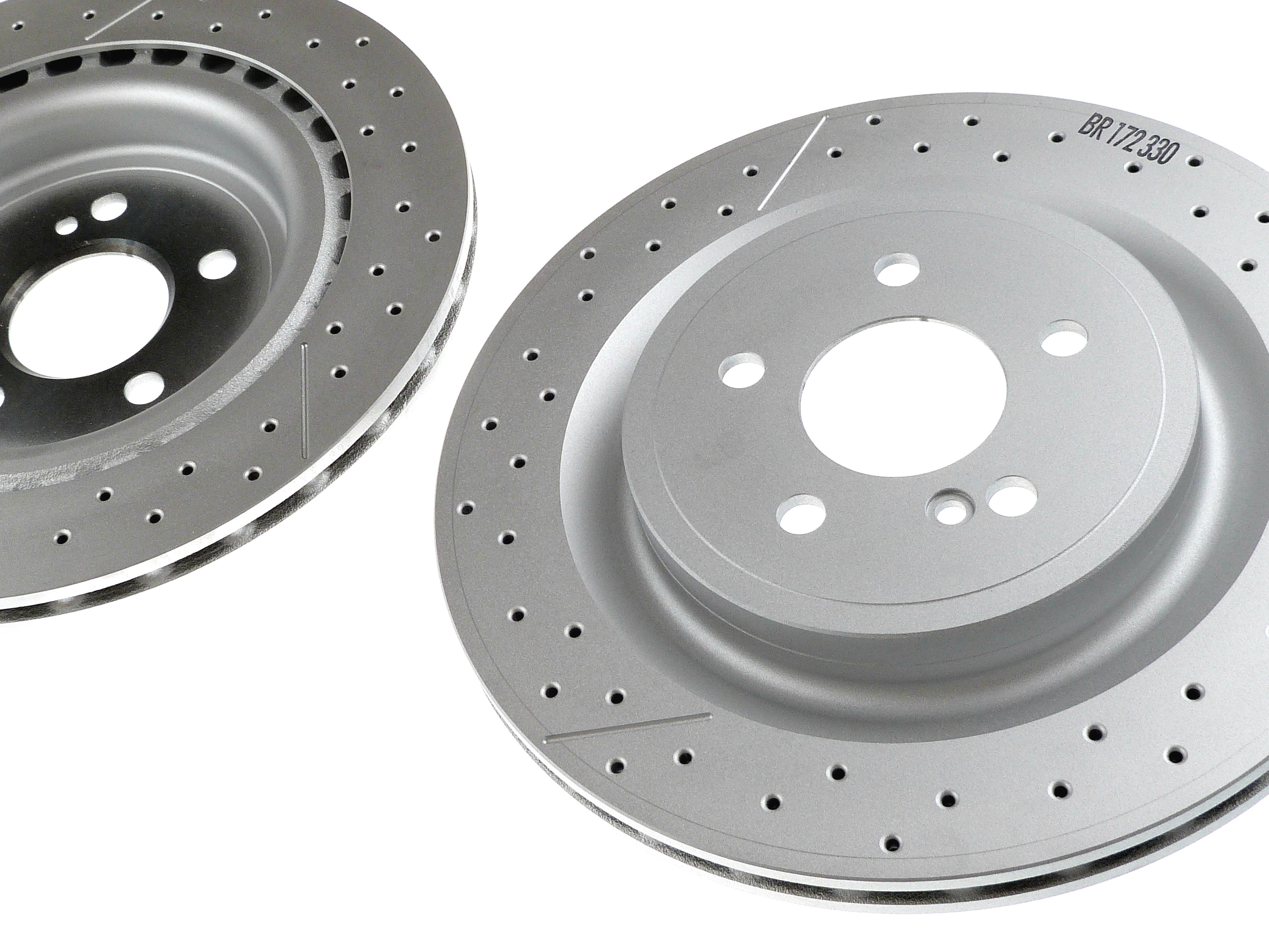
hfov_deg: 33.7
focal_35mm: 57
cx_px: 557
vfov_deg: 25.6
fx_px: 2089
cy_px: 394
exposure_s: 1/100
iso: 100
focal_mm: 6.8
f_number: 3.1
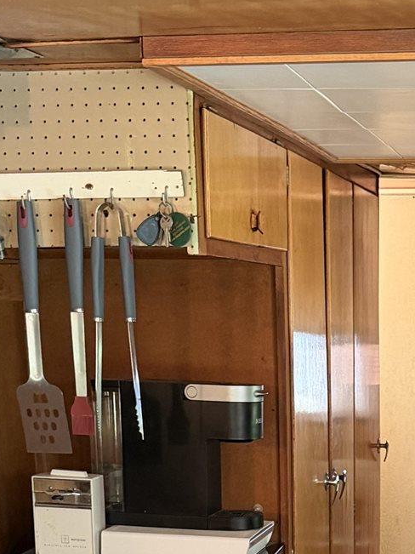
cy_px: 705
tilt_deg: -14.8
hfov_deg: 17.1
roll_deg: -1.0
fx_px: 1359
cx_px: 361
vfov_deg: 21.1
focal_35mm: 85
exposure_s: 1/60
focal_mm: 6.76
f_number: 1.78
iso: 500
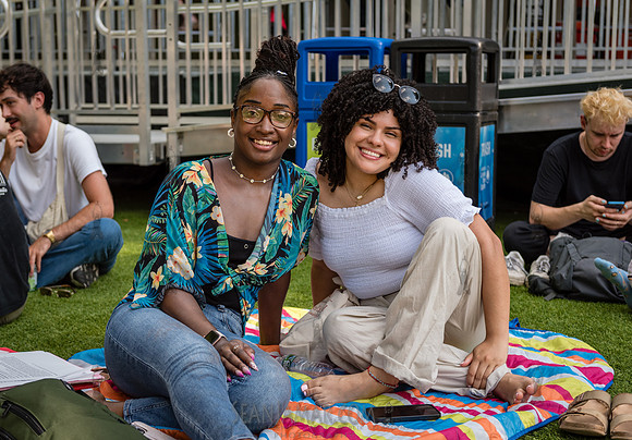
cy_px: 220
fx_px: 1024
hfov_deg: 34.3
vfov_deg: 24.3
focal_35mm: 58
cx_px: 299
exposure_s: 1/1250
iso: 320
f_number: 3.5
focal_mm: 55
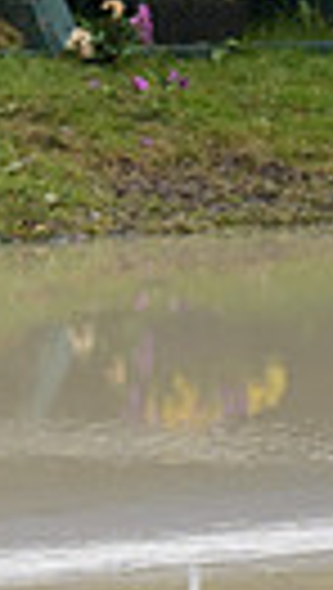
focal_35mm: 534
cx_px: -594
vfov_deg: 4.0
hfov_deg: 2.3
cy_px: -7
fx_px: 8356
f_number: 5.6
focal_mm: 115
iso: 640
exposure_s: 1/1250
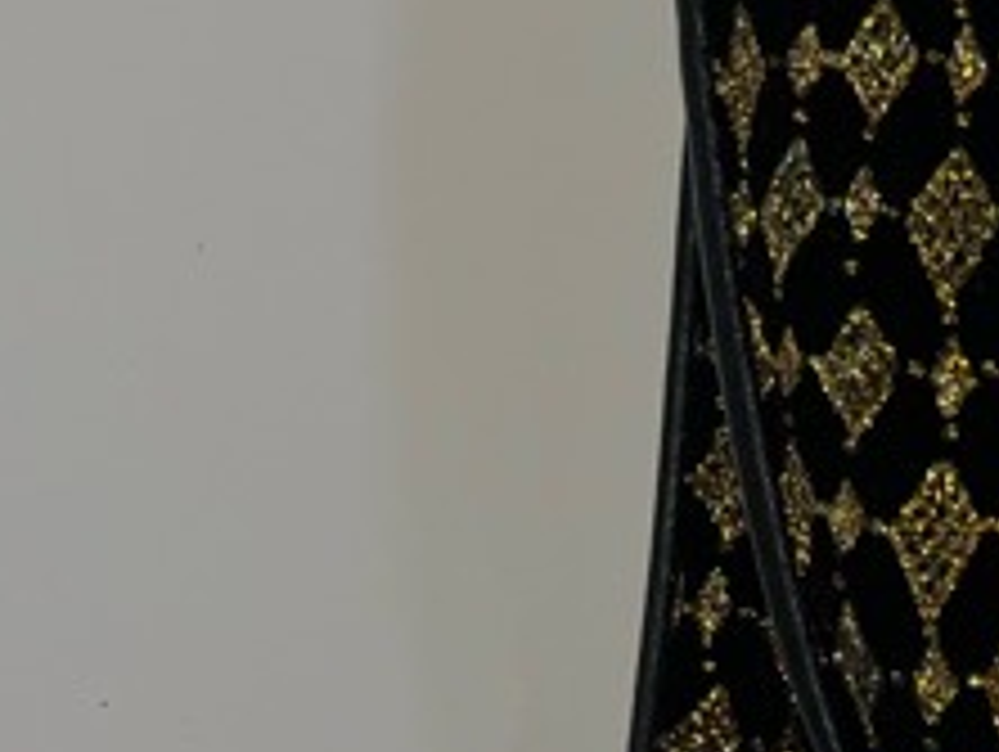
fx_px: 3380
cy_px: 491
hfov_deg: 13.5
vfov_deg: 12.7
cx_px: 2214
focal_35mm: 117
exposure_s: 1/100
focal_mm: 5.1
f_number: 1.6
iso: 64
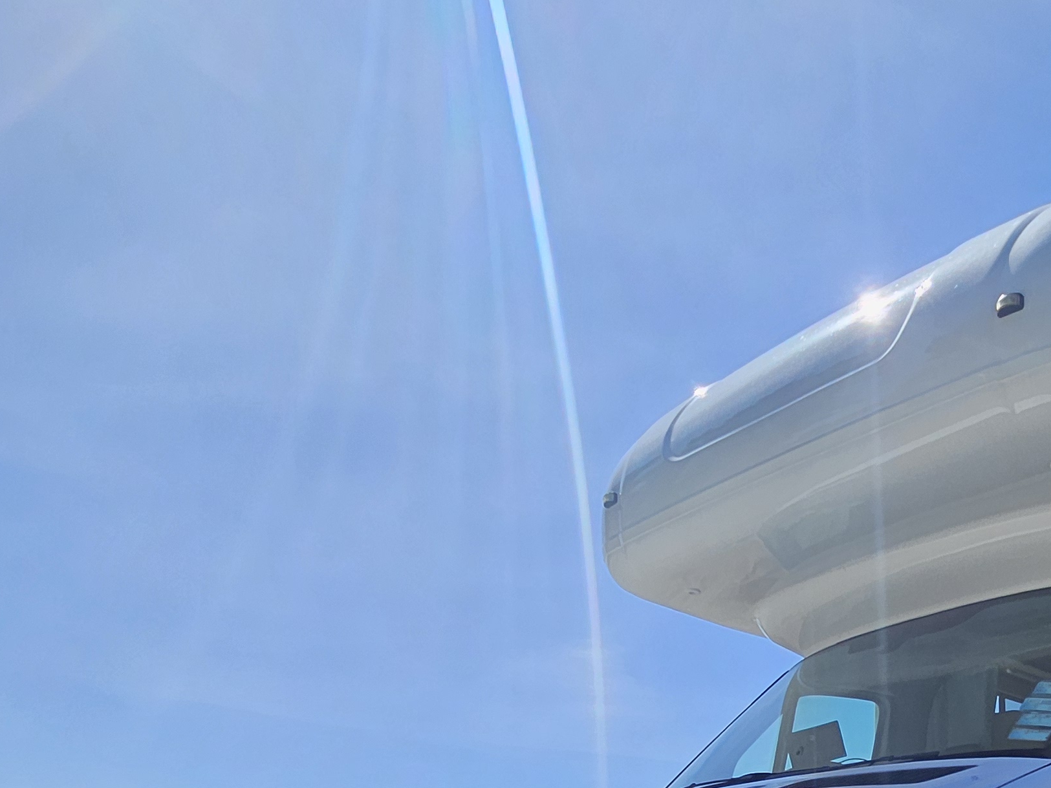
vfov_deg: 39.2
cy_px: 782
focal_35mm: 32
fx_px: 972
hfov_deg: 50.4
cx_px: 945
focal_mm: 1.74
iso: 32
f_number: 2.2
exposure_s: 1/1606
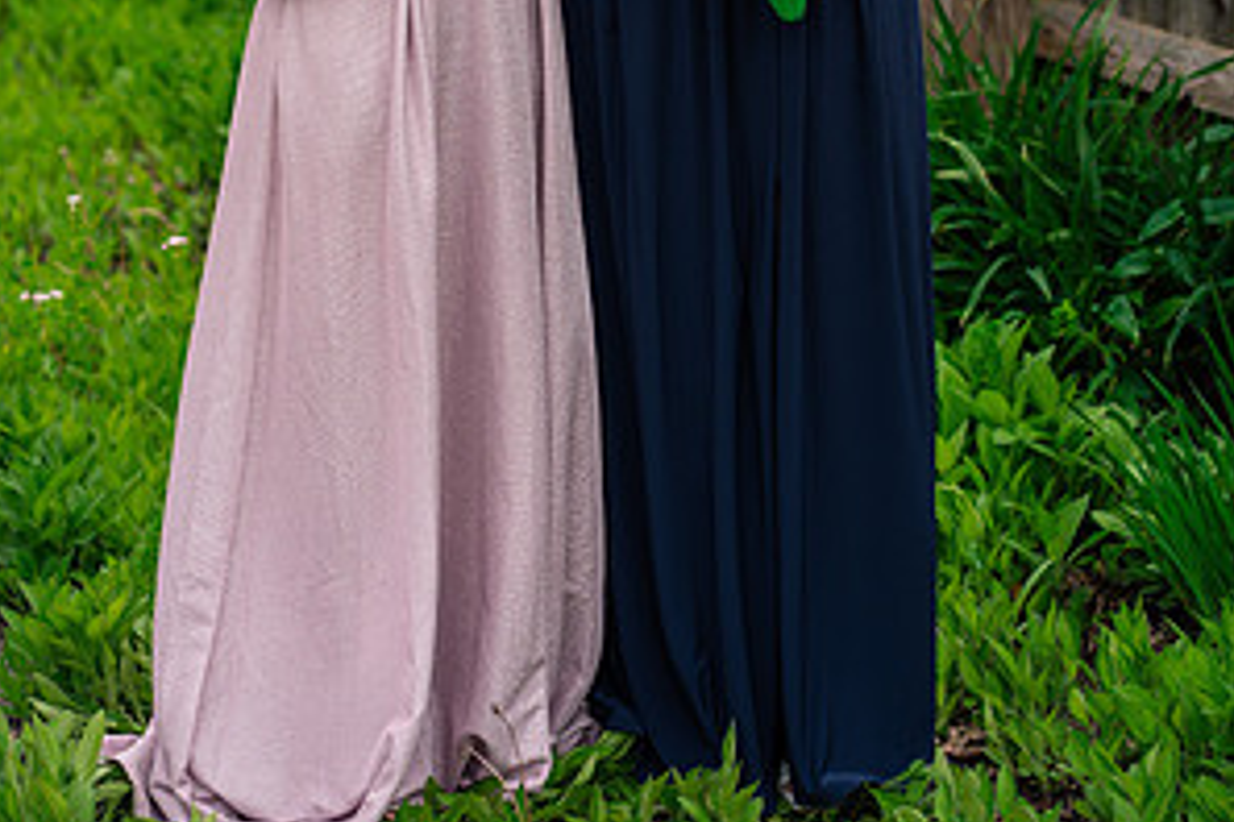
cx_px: 619
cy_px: -33
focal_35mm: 129
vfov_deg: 10.5
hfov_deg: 15.9
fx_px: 4421
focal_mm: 85
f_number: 3.5
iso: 400
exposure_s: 1/800
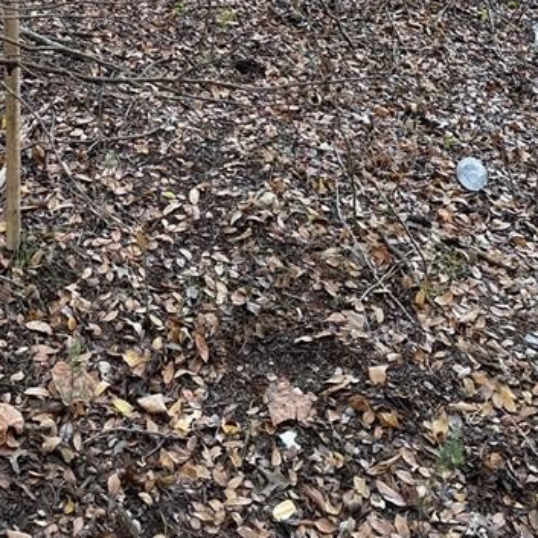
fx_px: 879
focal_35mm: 50
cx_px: 177
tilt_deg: -20.9
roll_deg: +0.4
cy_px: 26
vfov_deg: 31.9
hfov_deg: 33.7
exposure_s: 1/121
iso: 50
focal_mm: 4.2
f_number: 1.6
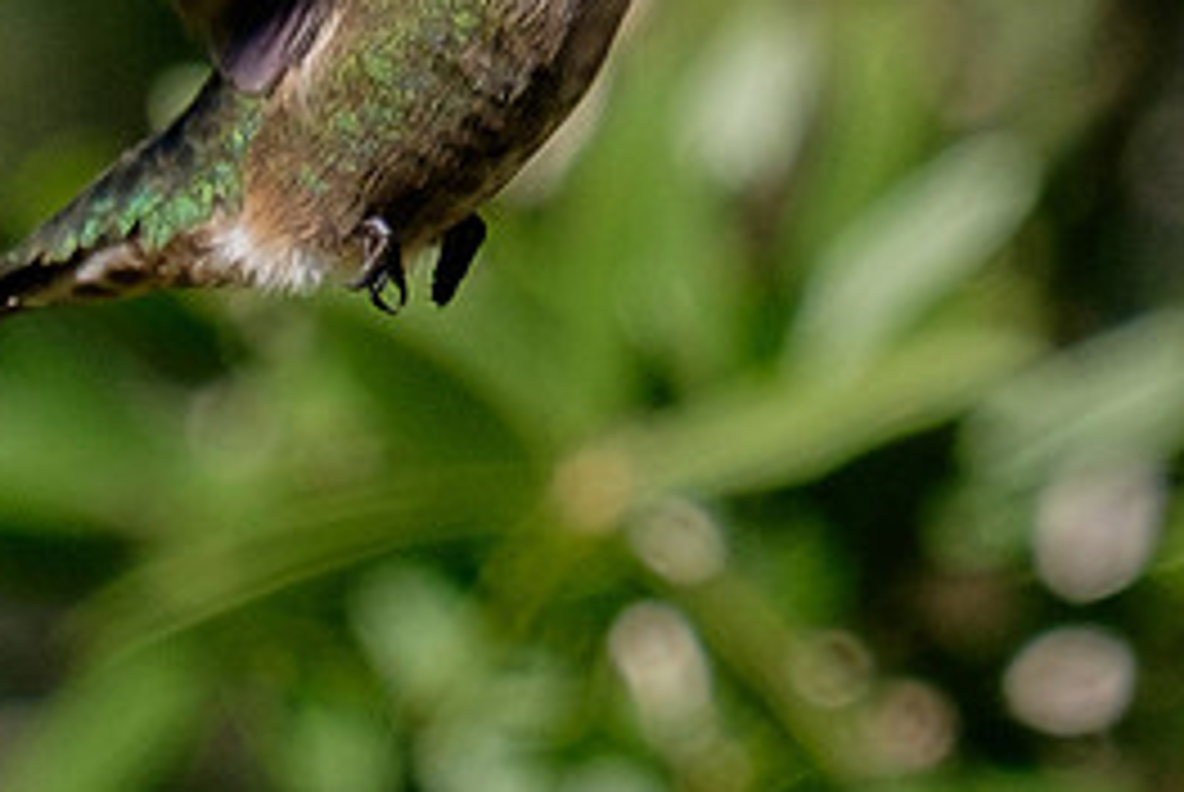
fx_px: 55182
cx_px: 1000
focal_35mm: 1676
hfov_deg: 1.2
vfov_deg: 0.8
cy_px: -309
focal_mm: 200
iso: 640
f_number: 4.8
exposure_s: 1/2000
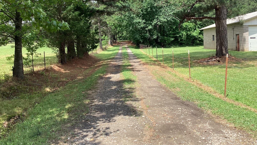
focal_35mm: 34
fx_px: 232
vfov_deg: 34.5
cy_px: 54
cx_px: 128
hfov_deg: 58.0
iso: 25
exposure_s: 1/455
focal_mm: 3.3
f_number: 2.4
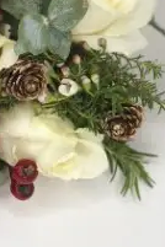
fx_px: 887
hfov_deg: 10.5
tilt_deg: -21.5
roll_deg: +0.3
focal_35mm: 129
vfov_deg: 15.8
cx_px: -31
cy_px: 59
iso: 16
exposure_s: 1/100
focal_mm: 6
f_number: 2.4
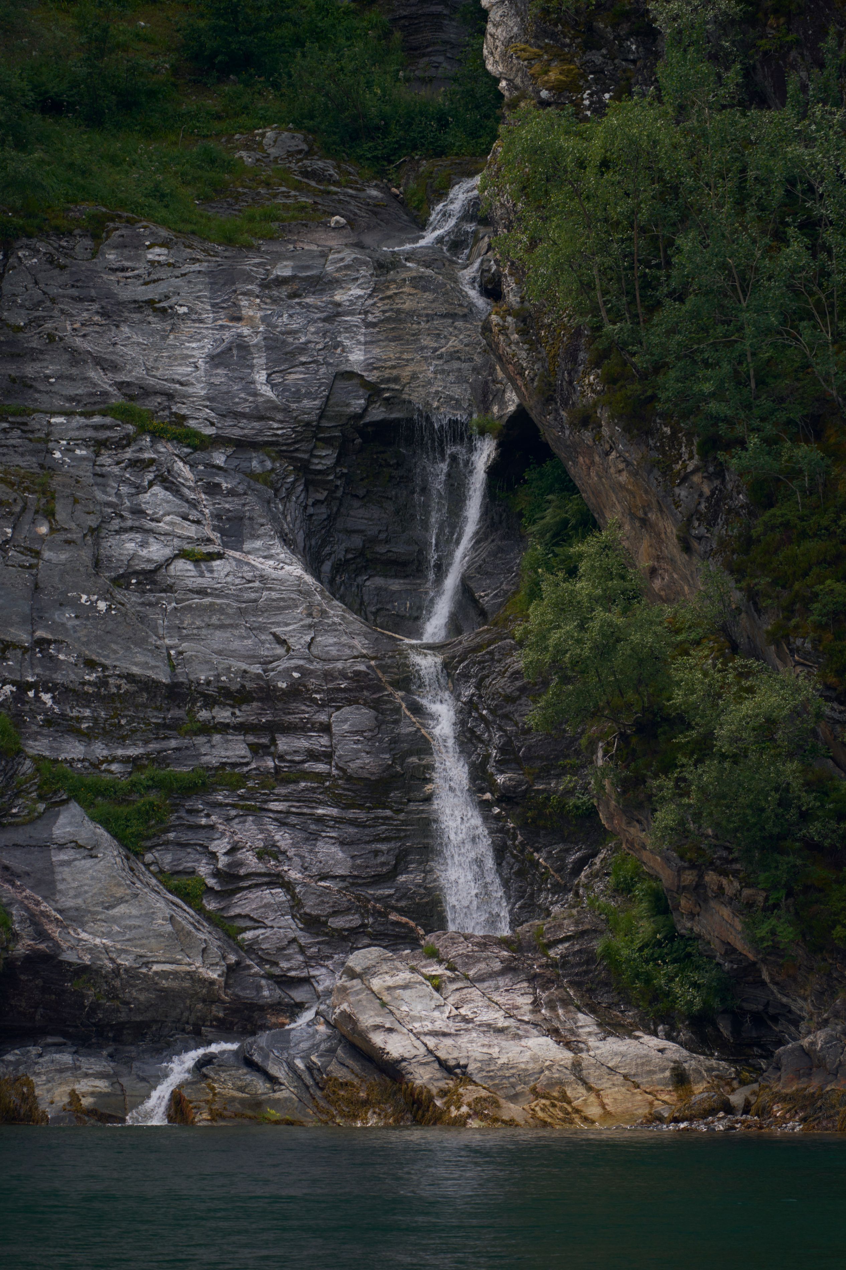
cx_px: 423
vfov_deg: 3.4
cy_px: 635
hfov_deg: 2.3
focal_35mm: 600
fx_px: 21156
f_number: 6.3
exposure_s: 1/640
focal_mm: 600
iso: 160
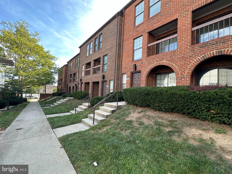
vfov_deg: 85.7
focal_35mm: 14
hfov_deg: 102.1
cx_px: 116
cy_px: 87
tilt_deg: +2.6
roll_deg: -3.3
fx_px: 94
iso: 40
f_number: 2.2
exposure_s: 1/203
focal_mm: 2.22
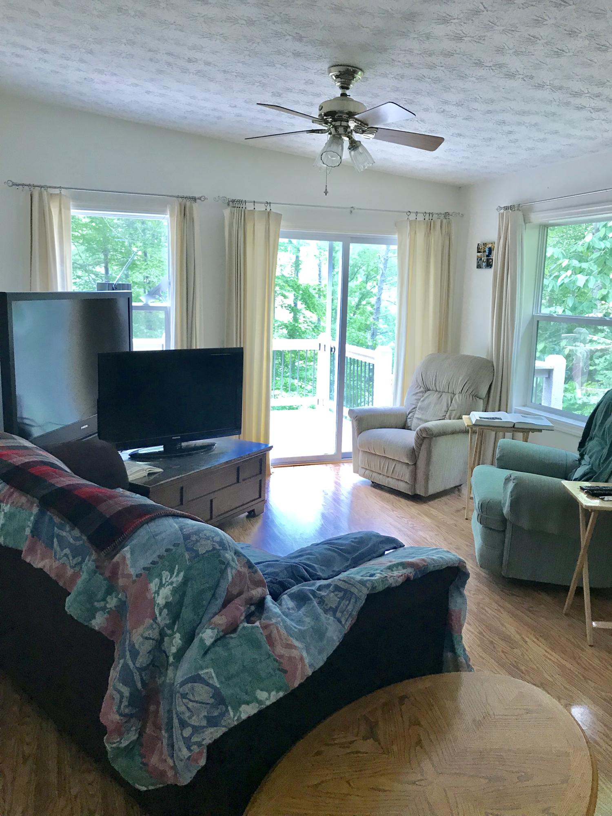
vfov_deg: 63.4
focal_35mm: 28
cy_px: 408
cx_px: 306
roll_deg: -1.3
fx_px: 660
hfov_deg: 49.7
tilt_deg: -9.0
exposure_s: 1/30
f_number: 1.8
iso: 25
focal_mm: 3.99
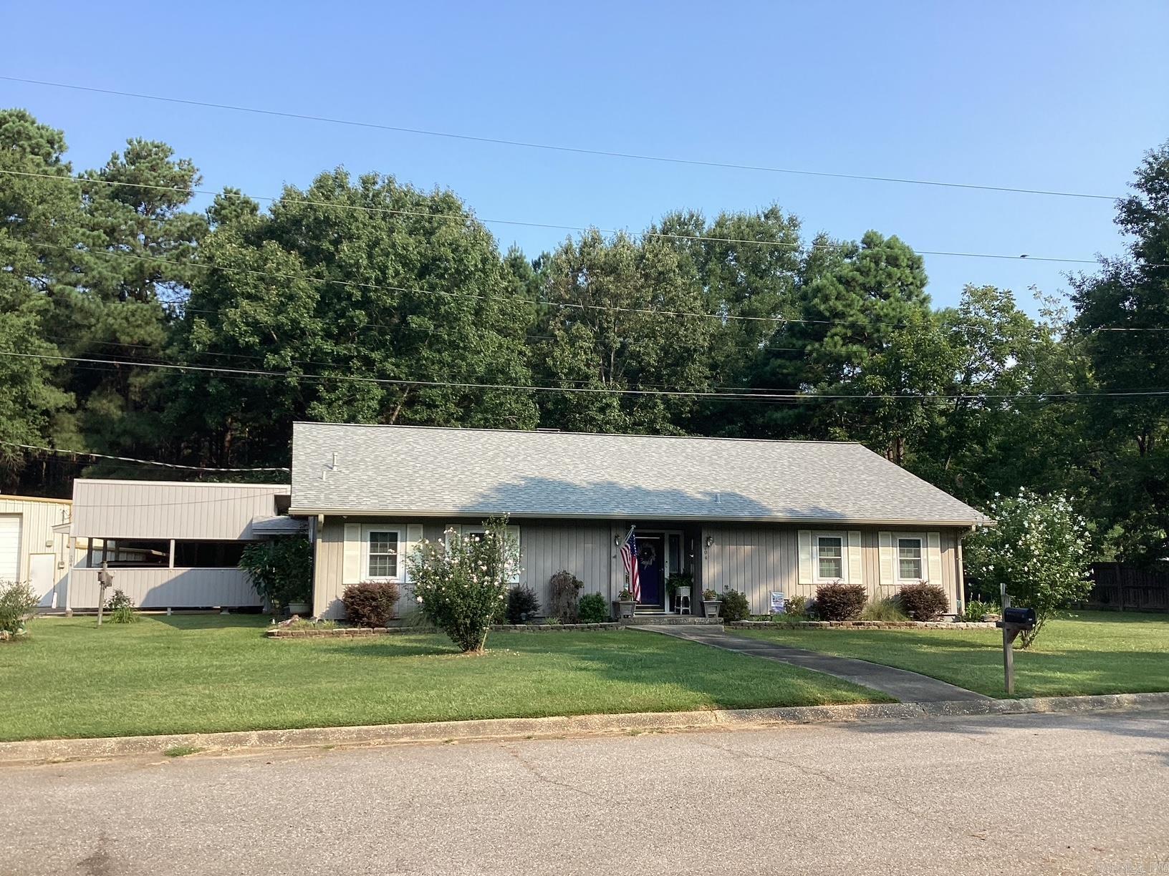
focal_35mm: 31
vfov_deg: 45.4
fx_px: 1047
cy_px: 438
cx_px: 584
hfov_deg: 58.4
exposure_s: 1/806
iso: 25
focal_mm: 3.3
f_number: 2.4
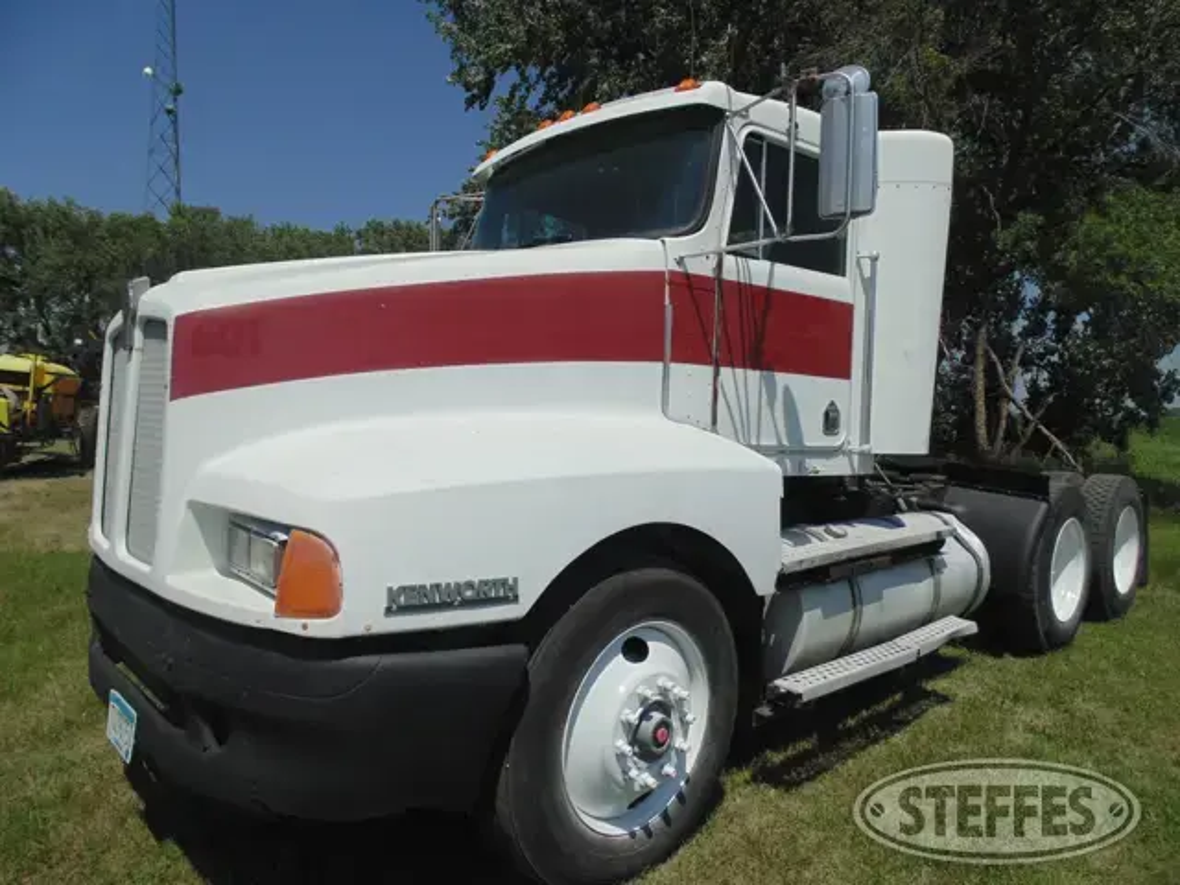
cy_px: 442
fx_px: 750
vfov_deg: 61.1
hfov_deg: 76.4
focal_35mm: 22
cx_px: 590
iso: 80
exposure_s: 1/320
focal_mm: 4
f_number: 9.7
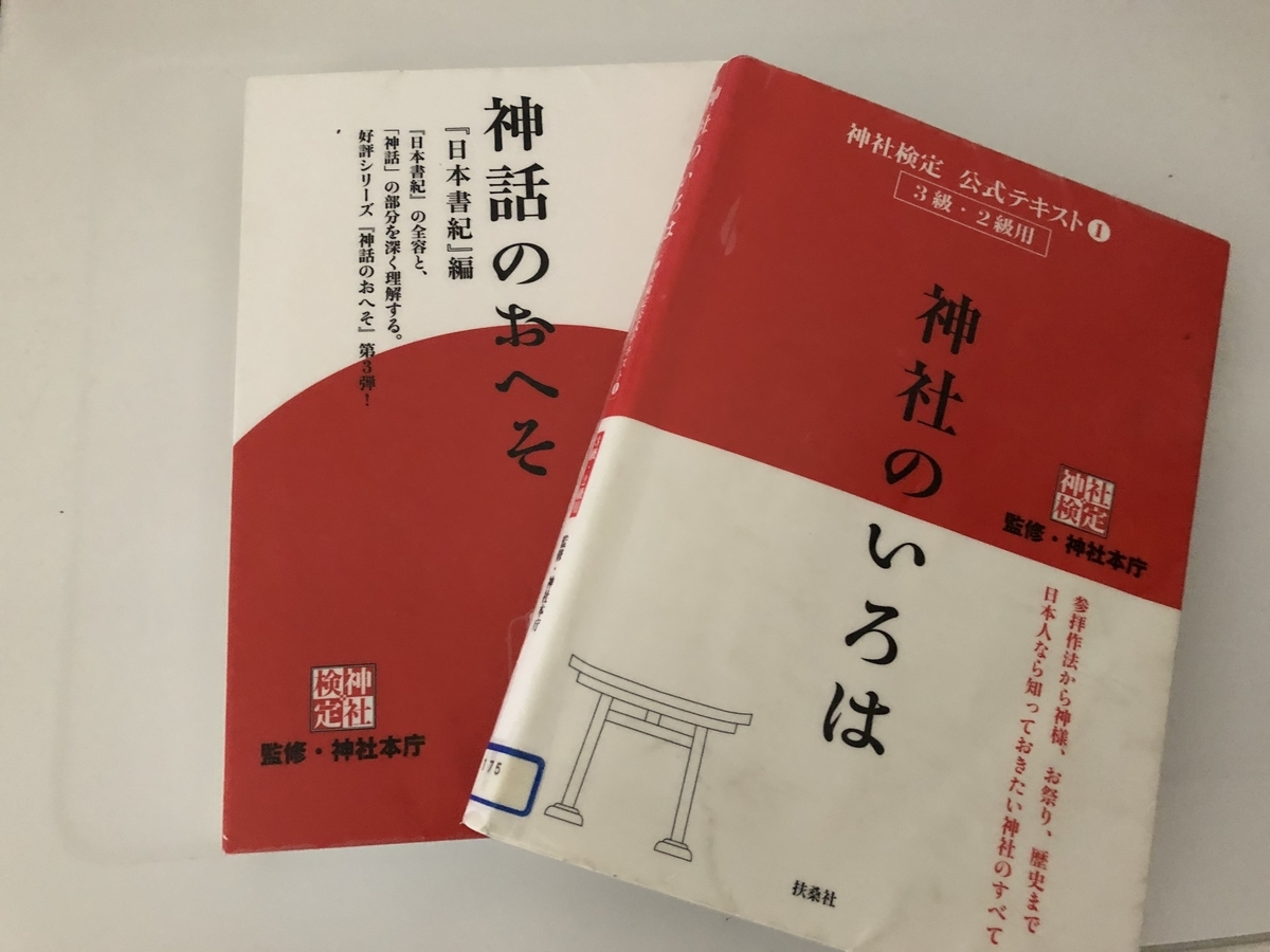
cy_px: 476
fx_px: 1027
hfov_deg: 63.4
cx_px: 635
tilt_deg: -74.0
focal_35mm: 28
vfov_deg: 49.7
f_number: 1.8
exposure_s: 1/4
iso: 100
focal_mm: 3.99
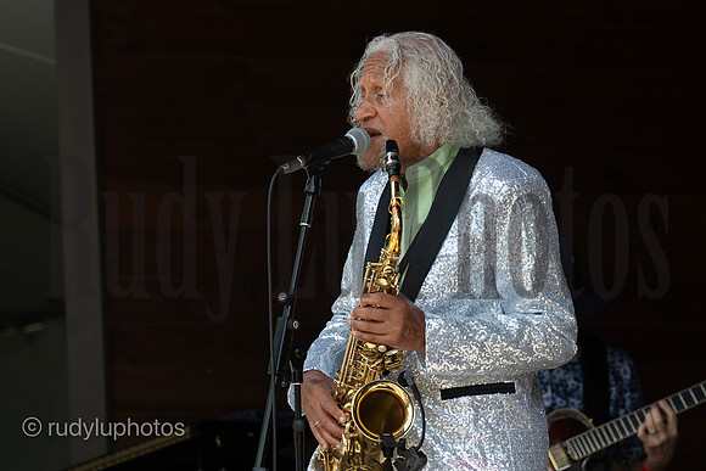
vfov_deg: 6.1
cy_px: 236
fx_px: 4413
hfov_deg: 9.1
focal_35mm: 225
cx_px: 353
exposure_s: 1/1000
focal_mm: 150
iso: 800
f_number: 5.6
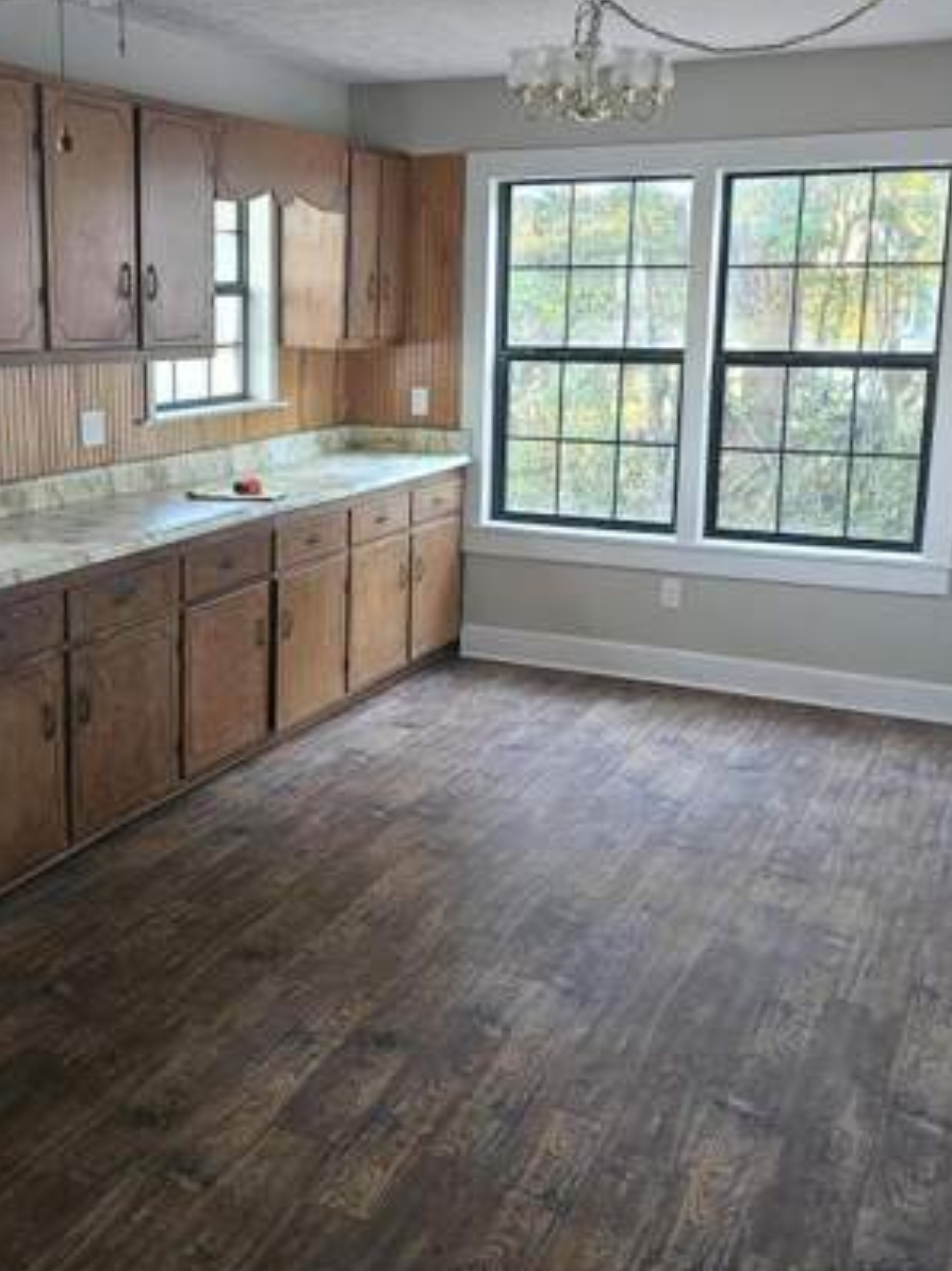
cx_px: 371
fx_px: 1358
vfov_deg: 50.1
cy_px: 594
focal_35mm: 37
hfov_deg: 38.4
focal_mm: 6.3
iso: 640
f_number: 1.7
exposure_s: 1/60
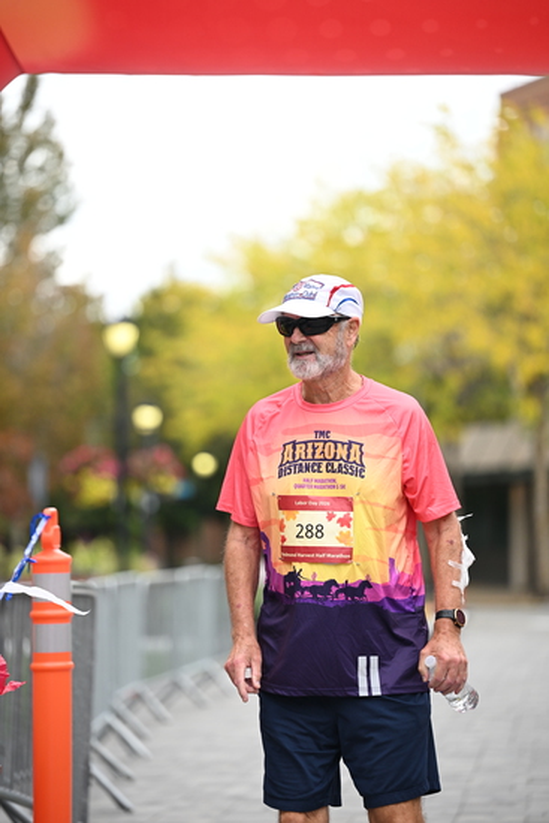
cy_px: 412
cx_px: 274
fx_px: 3315
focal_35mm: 145
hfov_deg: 9.5
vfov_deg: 14.1
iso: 640
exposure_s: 1/2000
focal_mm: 145
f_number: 2.8
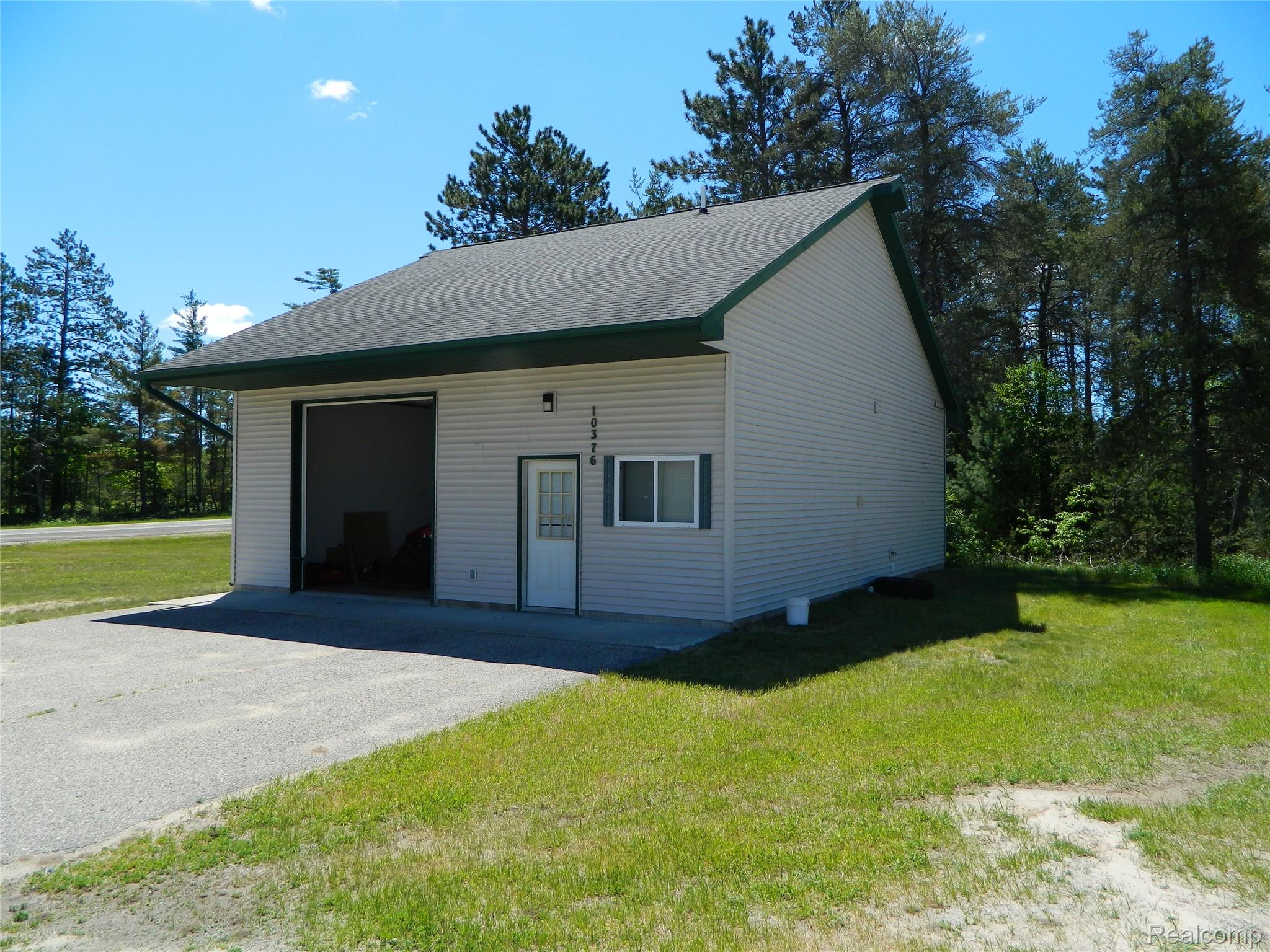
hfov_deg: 69.4
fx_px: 917
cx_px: 635
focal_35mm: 25
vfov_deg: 54.9
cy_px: 476
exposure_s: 1/800
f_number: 3.1
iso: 80
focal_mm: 4.5
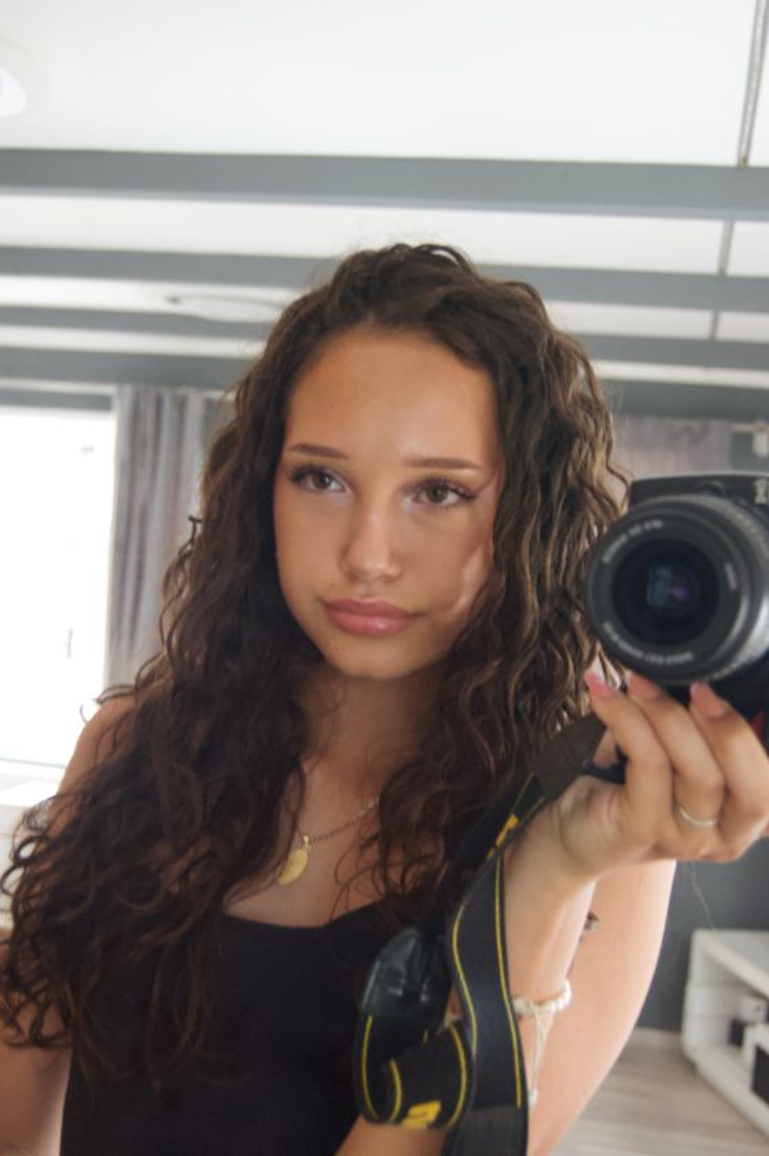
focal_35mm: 46
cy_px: 578
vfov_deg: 42.4
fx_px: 1492
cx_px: 384
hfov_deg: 28.9
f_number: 4.5
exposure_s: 1/6
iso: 1600
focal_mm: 31
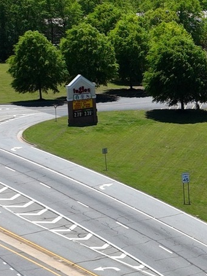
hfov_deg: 8.7
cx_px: 434
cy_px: 236
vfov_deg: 12.3
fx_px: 1277
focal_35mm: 160
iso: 100
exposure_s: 1/2500
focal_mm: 12.29
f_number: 2.8
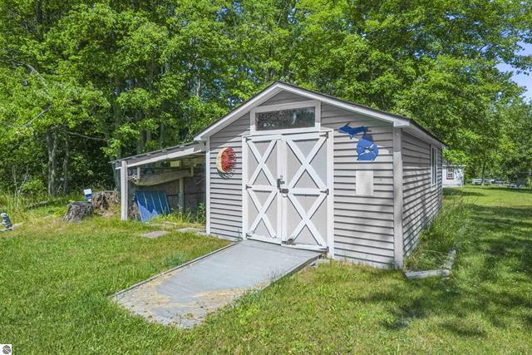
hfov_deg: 86.9
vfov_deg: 64.6
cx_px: 266
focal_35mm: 19
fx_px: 281
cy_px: 178
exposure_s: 1/2500
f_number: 9
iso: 2000
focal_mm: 19
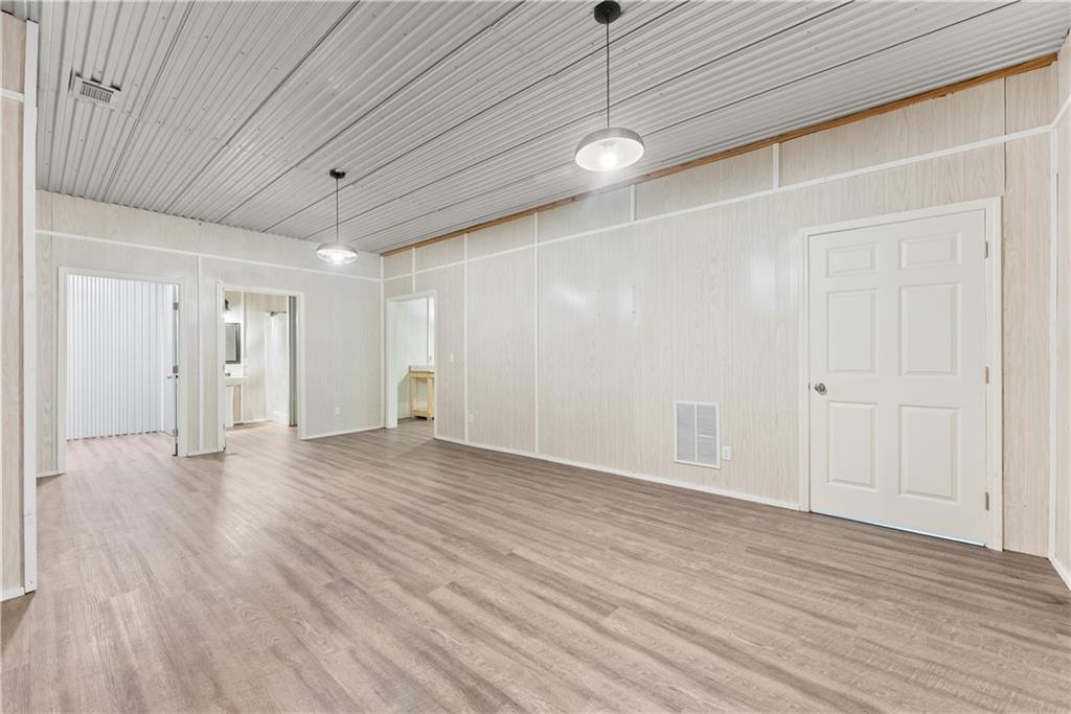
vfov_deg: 81.2
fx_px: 417
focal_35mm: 14
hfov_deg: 104.2
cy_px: 357
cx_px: 536
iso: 800
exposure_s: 1/2.5
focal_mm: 14
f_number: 7.1
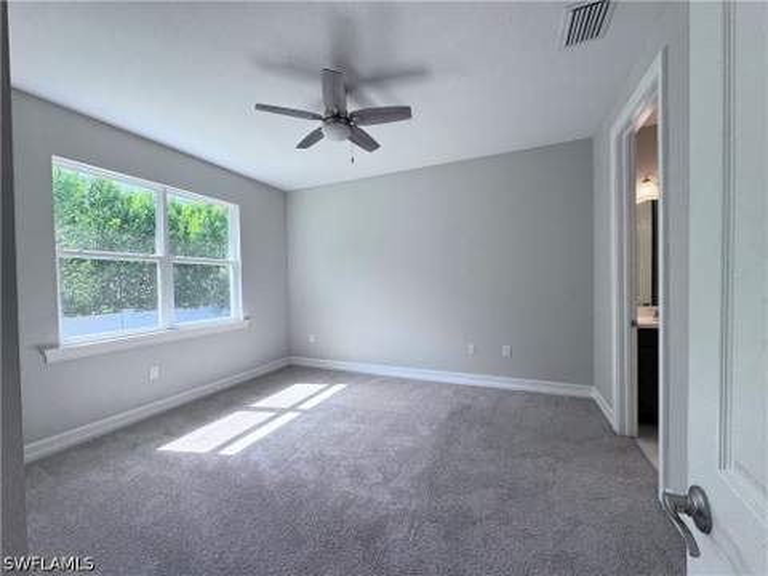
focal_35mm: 14
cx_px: 384
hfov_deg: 102.1
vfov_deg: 85.7
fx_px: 311
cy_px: 288
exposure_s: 1/120
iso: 50
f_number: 2.2
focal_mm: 2.22
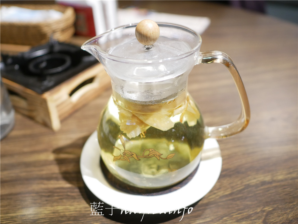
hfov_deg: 60.0
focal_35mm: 30
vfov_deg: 46.8
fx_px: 258
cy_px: 112
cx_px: 149
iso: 640
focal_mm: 15
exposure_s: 1/60
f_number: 1.7
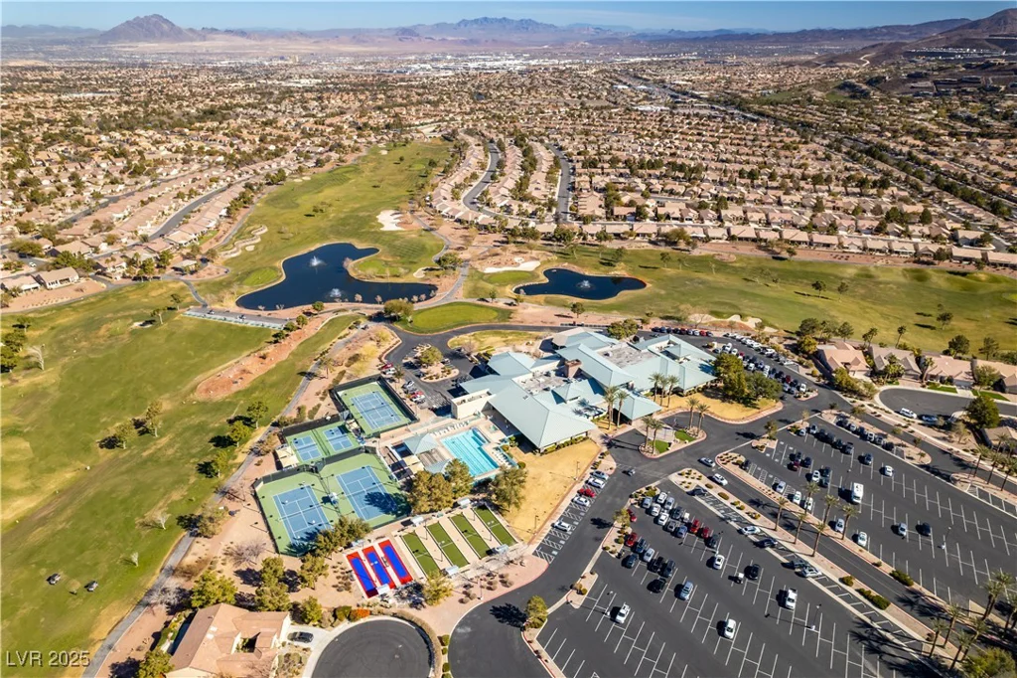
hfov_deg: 78.6
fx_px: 621
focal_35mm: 22
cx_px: 508
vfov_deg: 57.2
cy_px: 339
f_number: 2.8
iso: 100
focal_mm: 8.38
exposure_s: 1/50
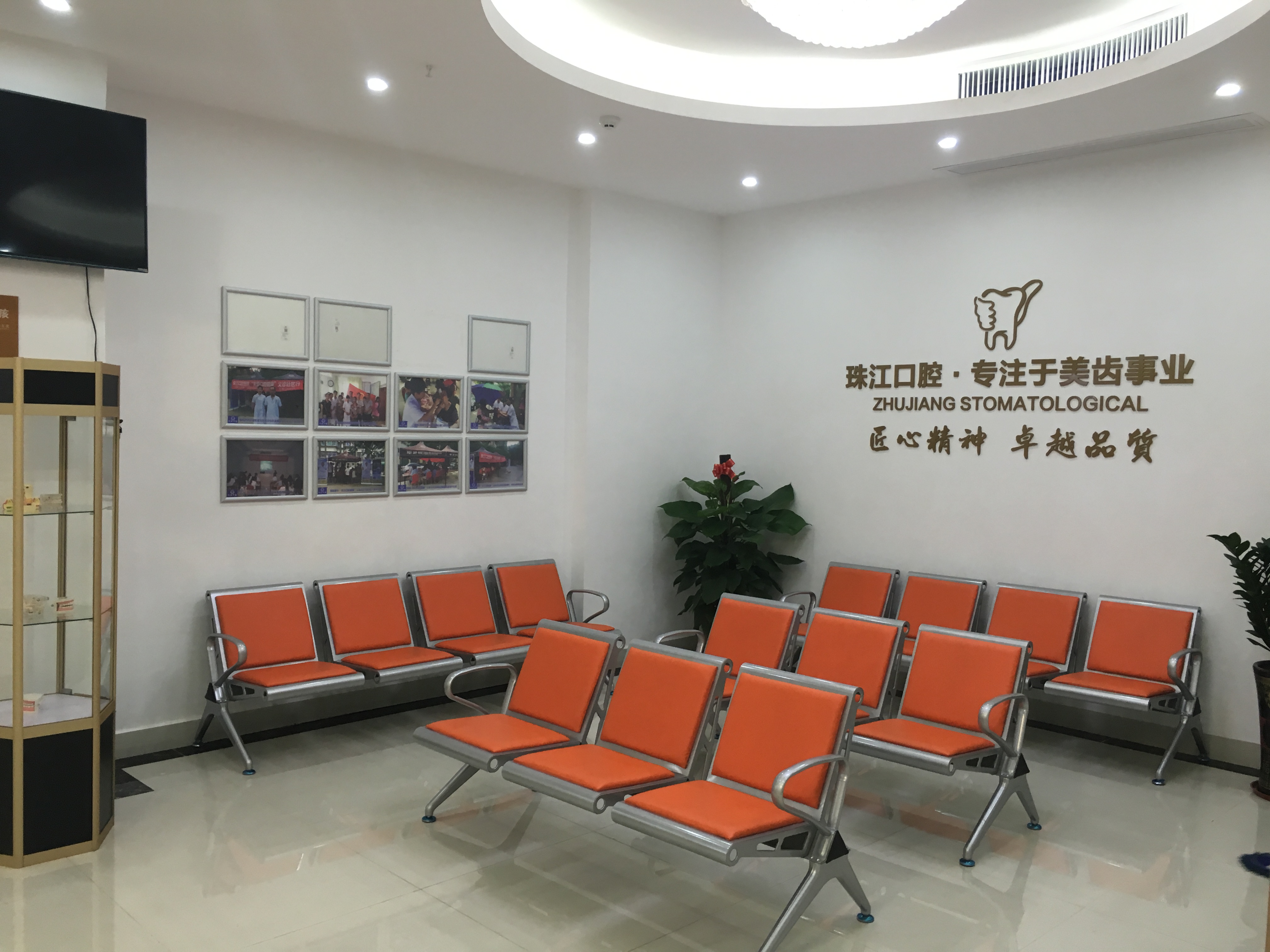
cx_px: 635
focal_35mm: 29
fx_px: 1064
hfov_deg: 61.7
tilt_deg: -2.7
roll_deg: -1.0
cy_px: 476
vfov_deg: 48.2
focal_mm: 4.15
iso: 80
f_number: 2.2
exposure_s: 1/33
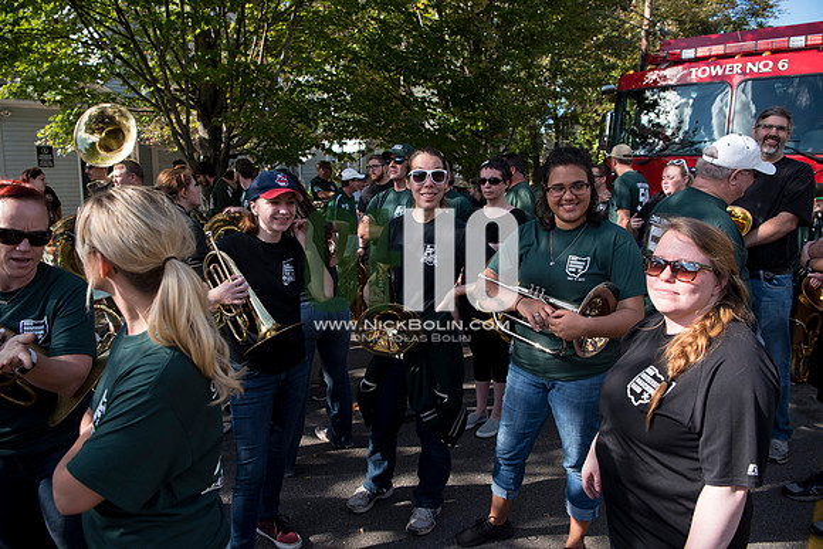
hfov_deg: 73.7
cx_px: 412
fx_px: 549
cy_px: 274
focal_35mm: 24
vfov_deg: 53.2
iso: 250
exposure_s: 1/640
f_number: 4.5
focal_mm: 24
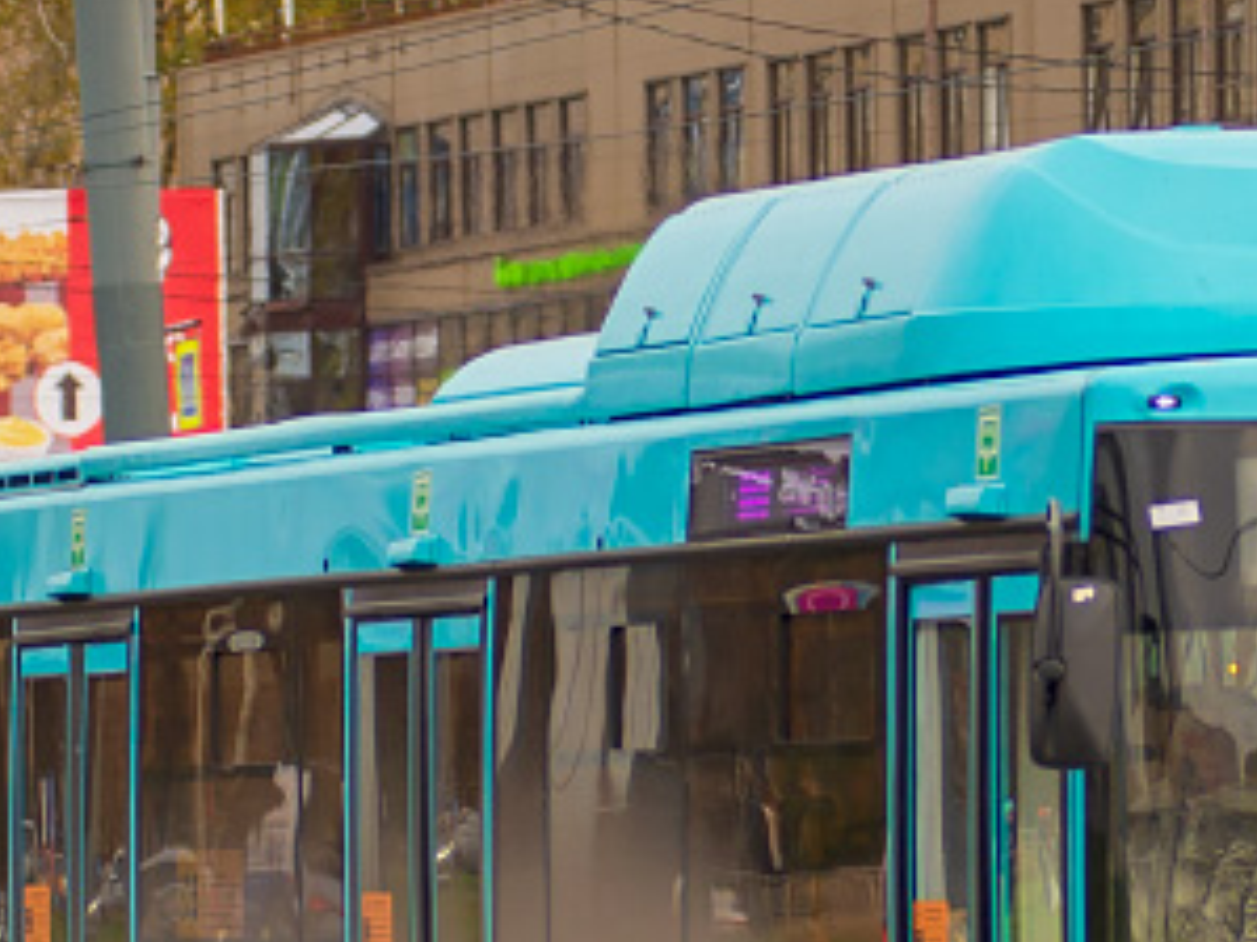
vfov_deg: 4.5
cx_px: 1106
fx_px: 12051
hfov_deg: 6.0
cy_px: 547
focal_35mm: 332
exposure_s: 1/800
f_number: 4.5
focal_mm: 86
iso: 200
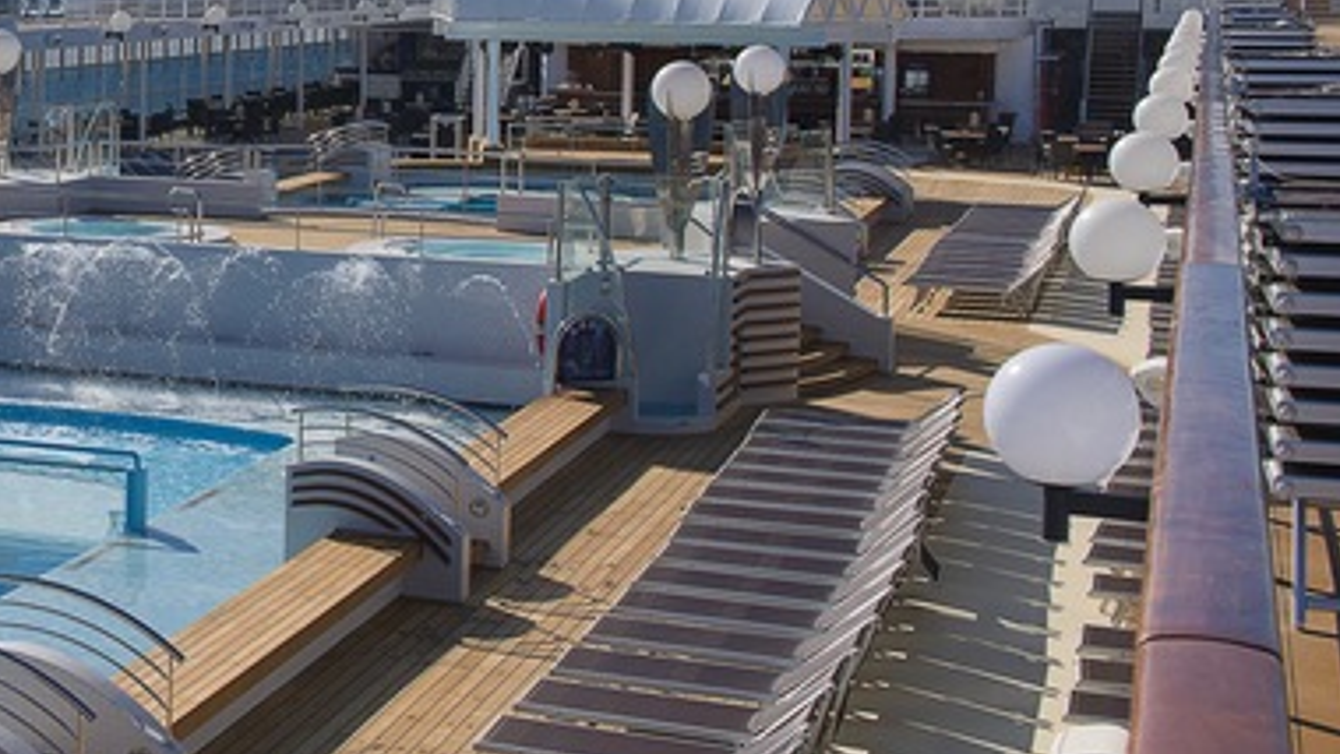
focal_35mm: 72
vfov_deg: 16.6
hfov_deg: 26.7
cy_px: 81
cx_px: -173
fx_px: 2559
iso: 64
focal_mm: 29
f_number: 8
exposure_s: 1/320
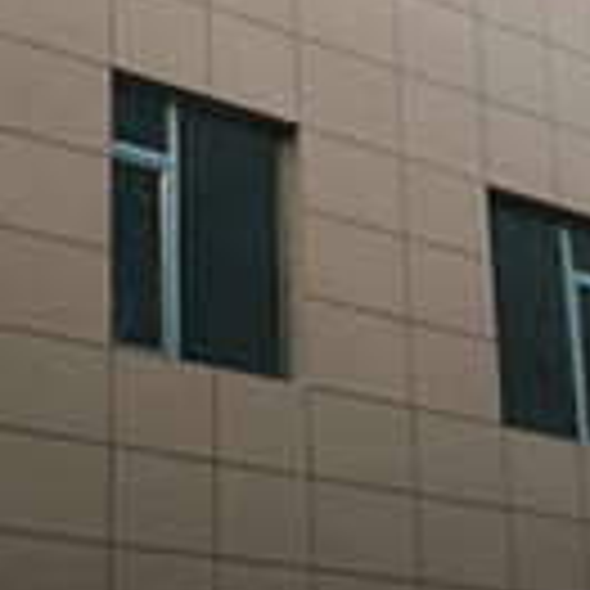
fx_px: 2256
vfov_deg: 14.7
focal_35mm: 117
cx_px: 464
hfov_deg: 14.8
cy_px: 14
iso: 50
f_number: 1.6
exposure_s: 1/178
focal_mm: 3.95
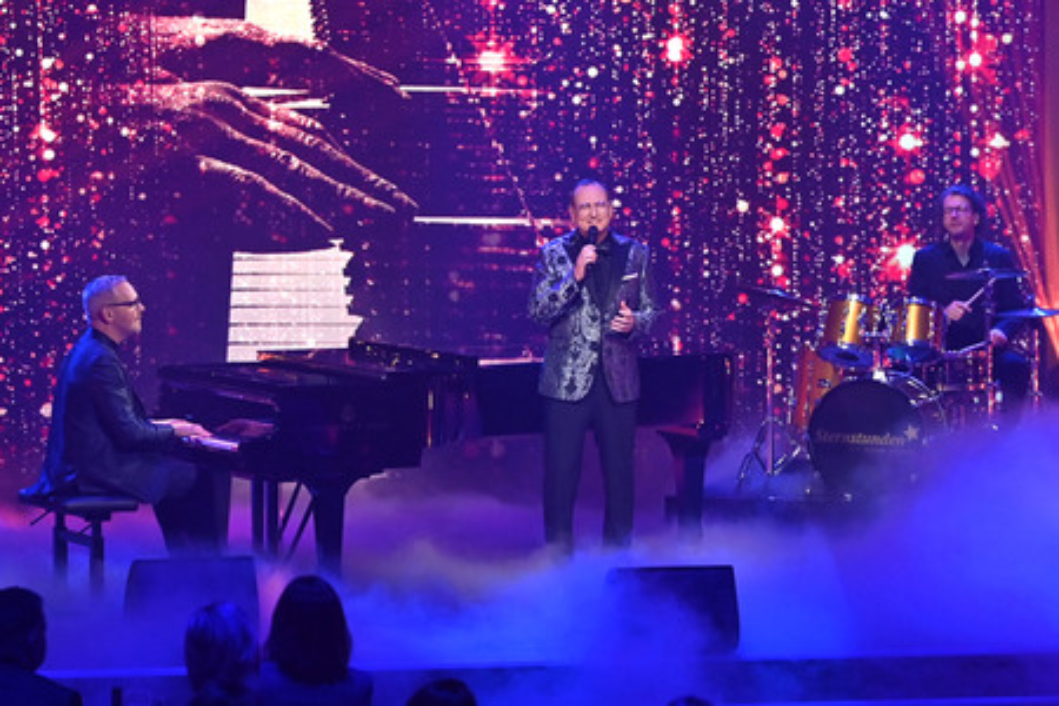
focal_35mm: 91
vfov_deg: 15.0
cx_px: 530
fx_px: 2677
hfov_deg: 22.4
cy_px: 353
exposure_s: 1/500
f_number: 2.8
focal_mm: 91
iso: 2000
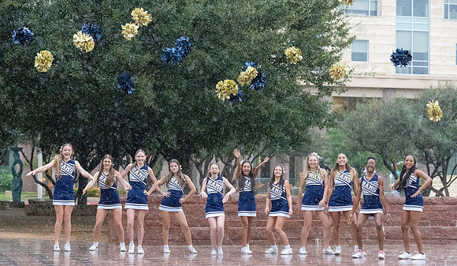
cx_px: 236
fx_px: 1259
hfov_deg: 20.6
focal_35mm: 103
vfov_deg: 12.0
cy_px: 178
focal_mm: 70
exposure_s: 1/1000
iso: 12800
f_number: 3.5
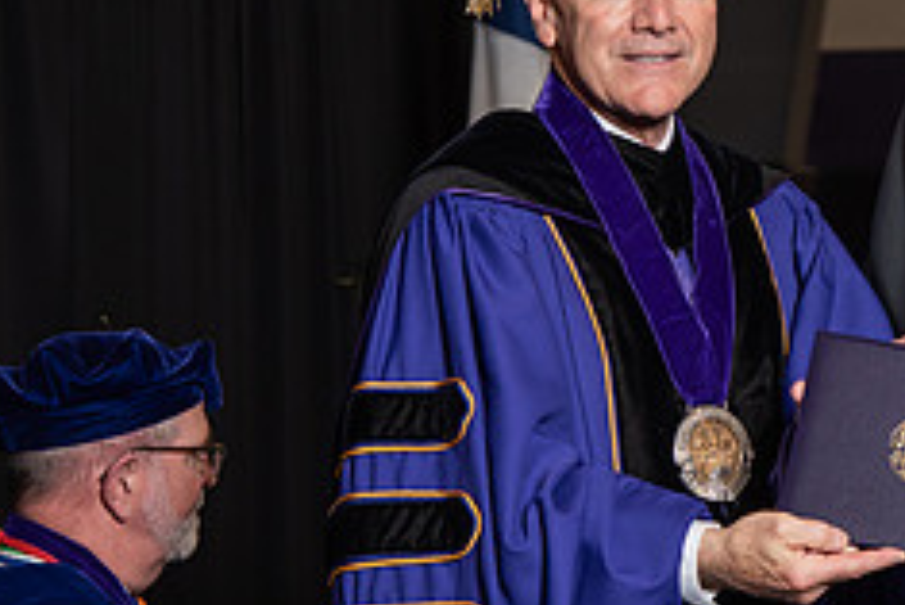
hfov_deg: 11.7
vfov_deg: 7.9
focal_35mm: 173
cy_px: 141
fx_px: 4352
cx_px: 909
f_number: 5
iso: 1000
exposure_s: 1/200
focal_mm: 70
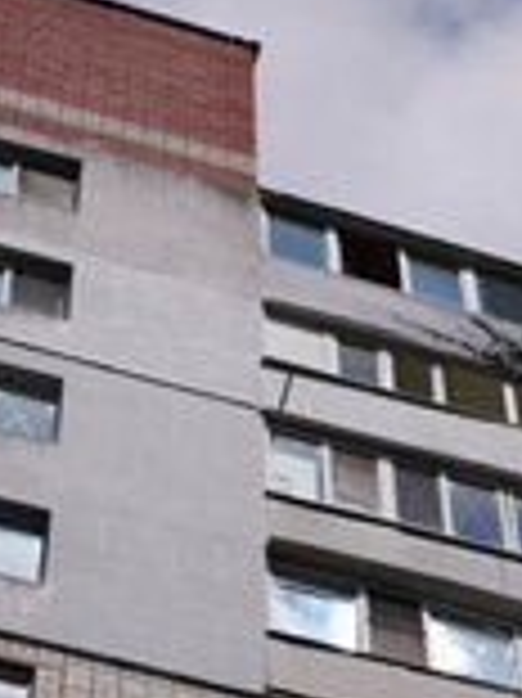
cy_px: 484
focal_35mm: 174
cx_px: 495
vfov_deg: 11.4
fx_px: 3503
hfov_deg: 8.5
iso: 80
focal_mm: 70
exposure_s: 1/400
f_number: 10
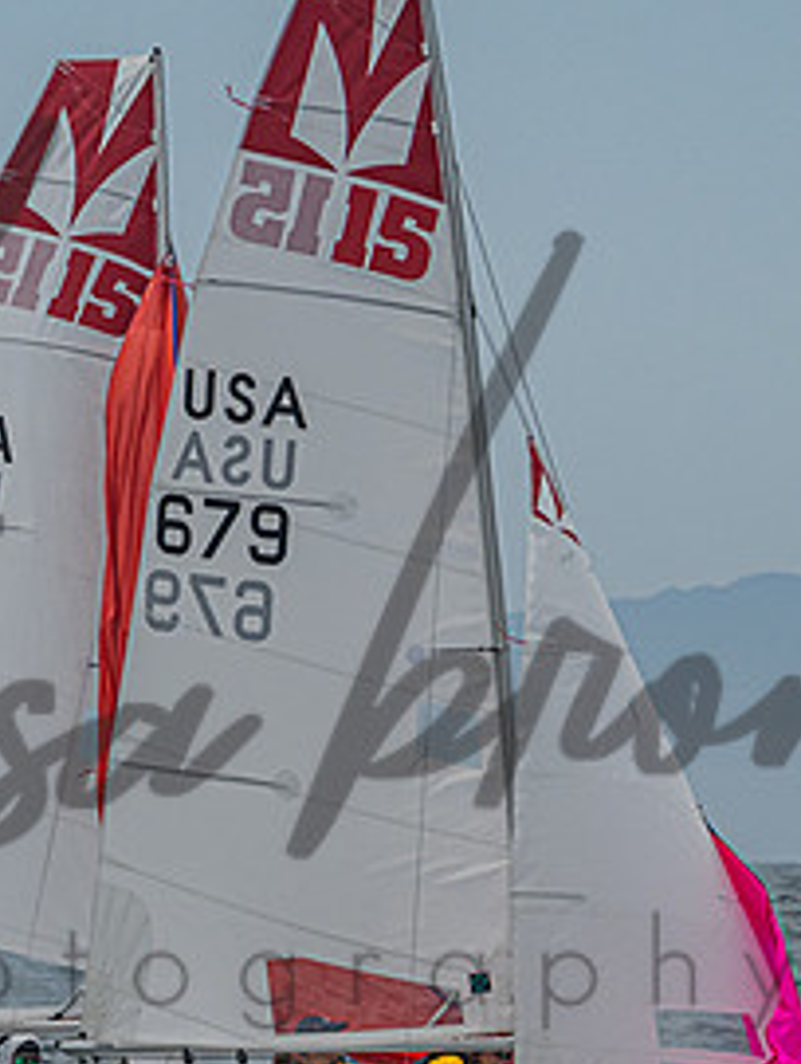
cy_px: 828
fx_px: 18560
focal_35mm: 603
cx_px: 394
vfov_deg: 3.3
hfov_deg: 2.5
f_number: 8
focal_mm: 220
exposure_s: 1/4000
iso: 500
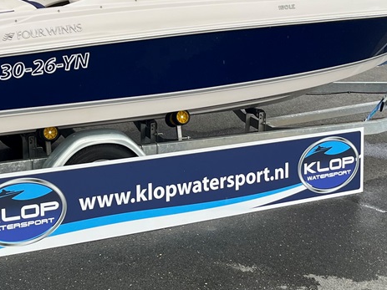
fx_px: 760
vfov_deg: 21.5
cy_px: 84
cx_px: 150
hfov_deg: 28.5
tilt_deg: -9.3
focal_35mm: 68
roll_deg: -0.8
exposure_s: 1/563
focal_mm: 5.1
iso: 50
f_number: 1.6
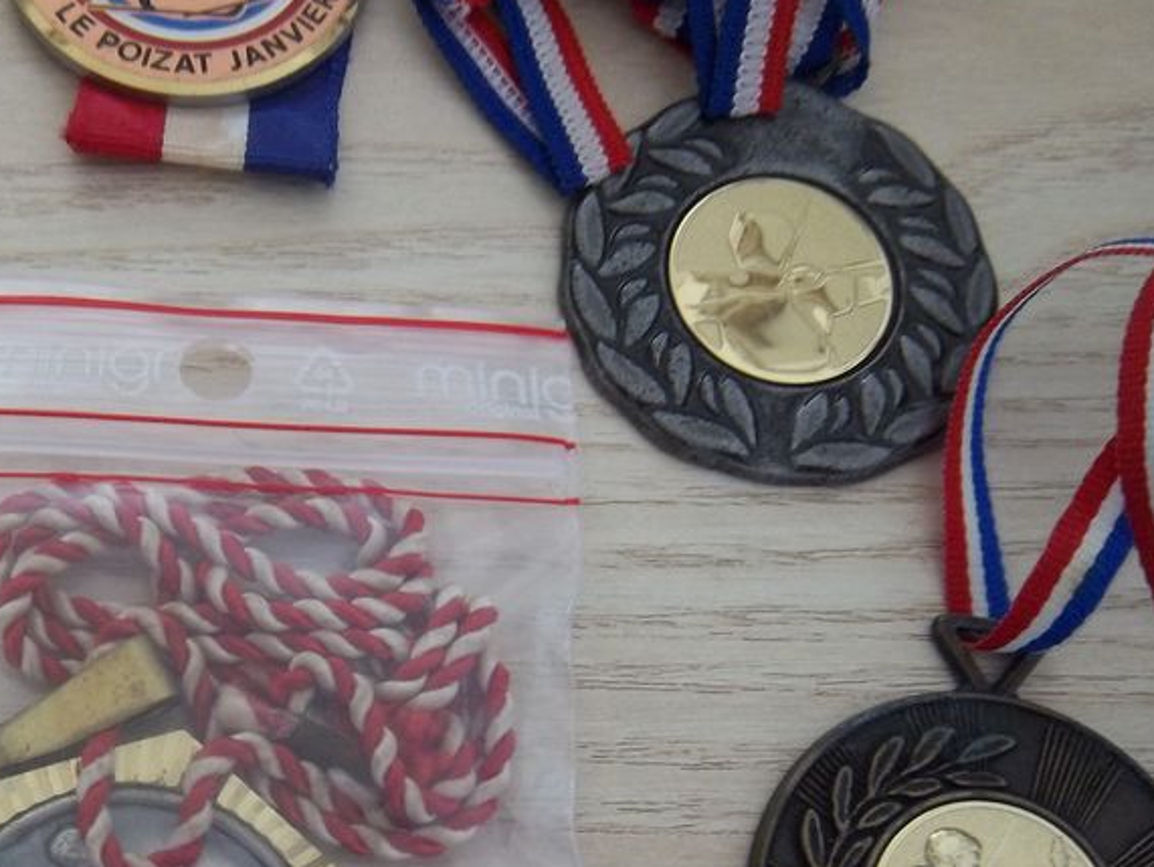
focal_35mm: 49
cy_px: 673
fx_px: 1635
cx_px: 301
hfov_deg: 38.0
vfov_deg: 29.1
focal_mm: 5.05
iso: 160
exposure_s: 1/20
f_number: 3.5
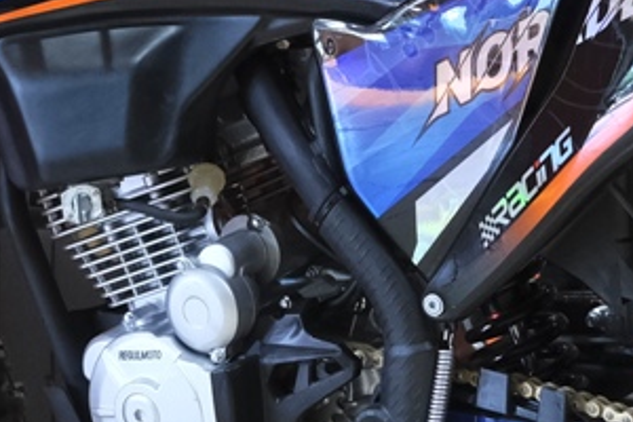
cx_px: 395
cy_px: -43
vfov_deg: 5.2
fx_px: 4589
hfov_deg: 7.9
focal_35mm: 261
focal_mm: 32.5
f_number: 4
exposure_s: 1/100
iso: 1600
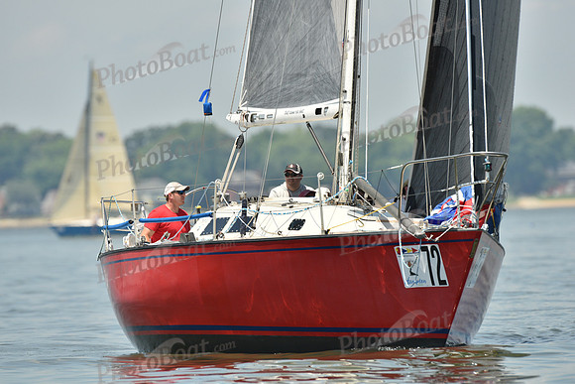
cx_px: 288
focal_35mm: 600
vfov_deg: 2.3
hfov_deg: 3.4
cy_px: 192
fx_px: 9585
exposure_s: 1/1600
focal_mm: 600
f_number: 7.1
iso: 320
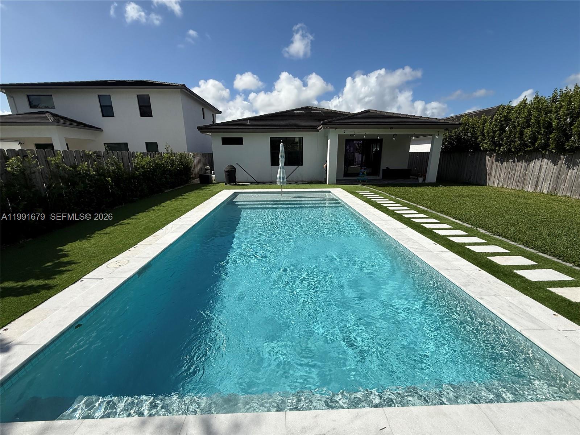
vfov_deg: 85.7
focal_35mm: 14
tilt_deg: -14.7
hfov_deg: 102.1
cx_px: 290
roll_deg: +0.1
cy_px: 218
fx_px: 235
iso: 50
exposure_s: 1/3891
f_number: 2.2
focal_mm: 2.22
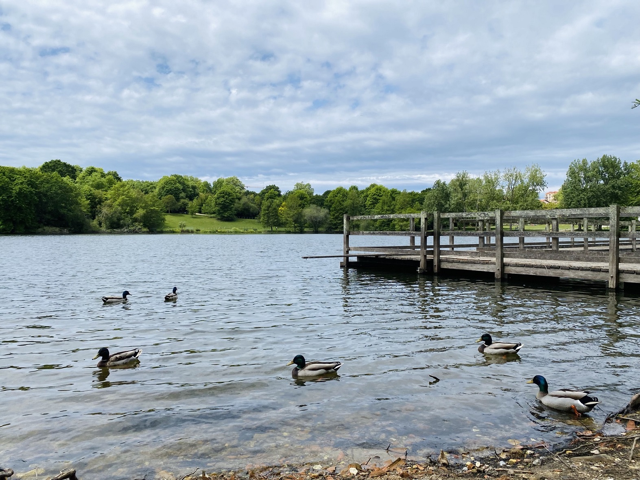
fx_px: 481
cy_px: 240
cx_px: 320
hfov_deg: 67.3
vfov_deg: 53.1
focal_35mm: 26
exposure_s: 1/4274
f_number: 1.8
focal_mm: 4.25
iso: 32
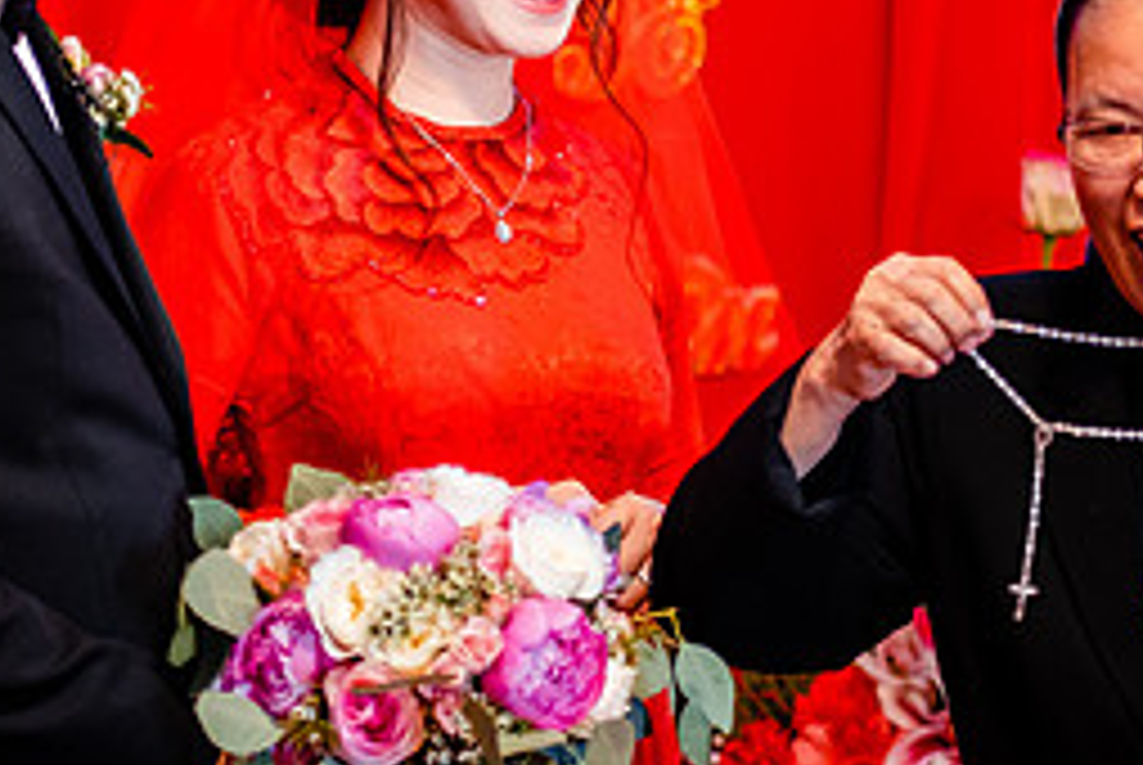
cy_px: 317
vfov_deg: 6.2
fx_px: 7025
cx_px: 467
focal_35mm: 221
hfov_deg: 9.3
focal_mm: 56
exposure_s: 1/160
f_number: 1.2
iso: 800
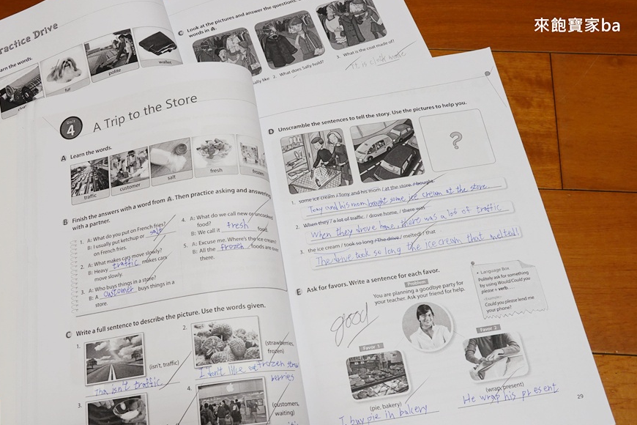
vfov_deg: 33.4
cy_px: 229
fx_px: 708
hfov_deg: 48.3
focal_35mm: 40
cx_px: 276
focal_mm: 12.76
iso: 800
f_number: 6.3
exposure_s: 1/40
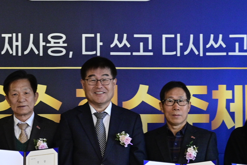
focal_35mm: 168
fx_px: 1152
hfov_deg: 12.2
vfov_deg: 8.1
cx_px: 95
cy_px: 150
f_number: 4
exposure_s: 1/100
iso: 2500
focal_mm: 48
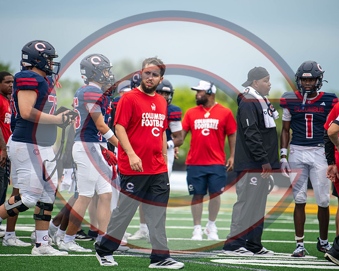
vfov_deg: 6.4
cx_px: 162
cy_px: 127
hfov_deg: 8.0
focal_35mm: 241
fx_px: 2413
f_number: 2.8
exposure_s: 1/1000
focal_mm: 200
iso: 100
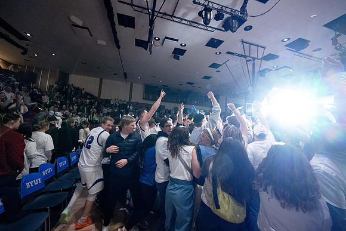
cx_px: 173
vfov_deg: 81.2
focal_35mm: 14
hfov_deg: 104.2
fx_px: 135
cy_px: 116
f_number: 4
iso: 8000
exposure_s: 1/500
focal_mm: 14
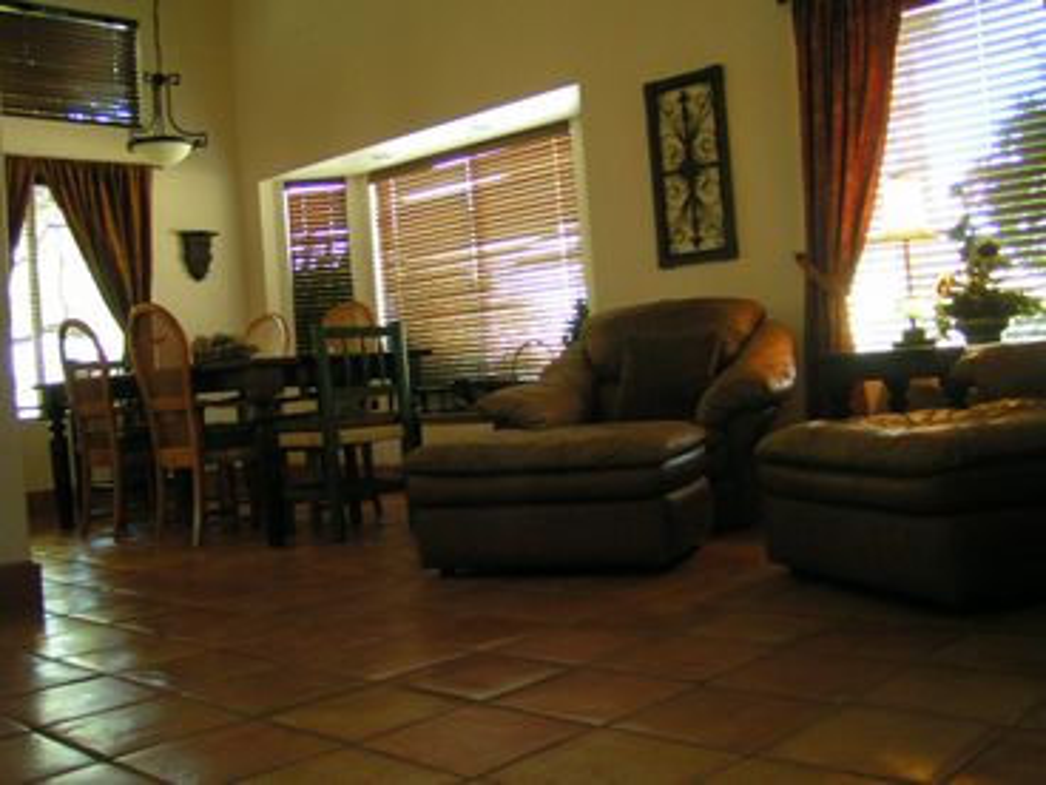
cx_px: 523
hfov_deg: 49.0
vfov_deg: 37.7
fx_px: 1148
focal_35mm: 38
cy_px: 392
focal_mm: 5.8
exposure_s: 1/20
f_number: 2.8
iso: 200
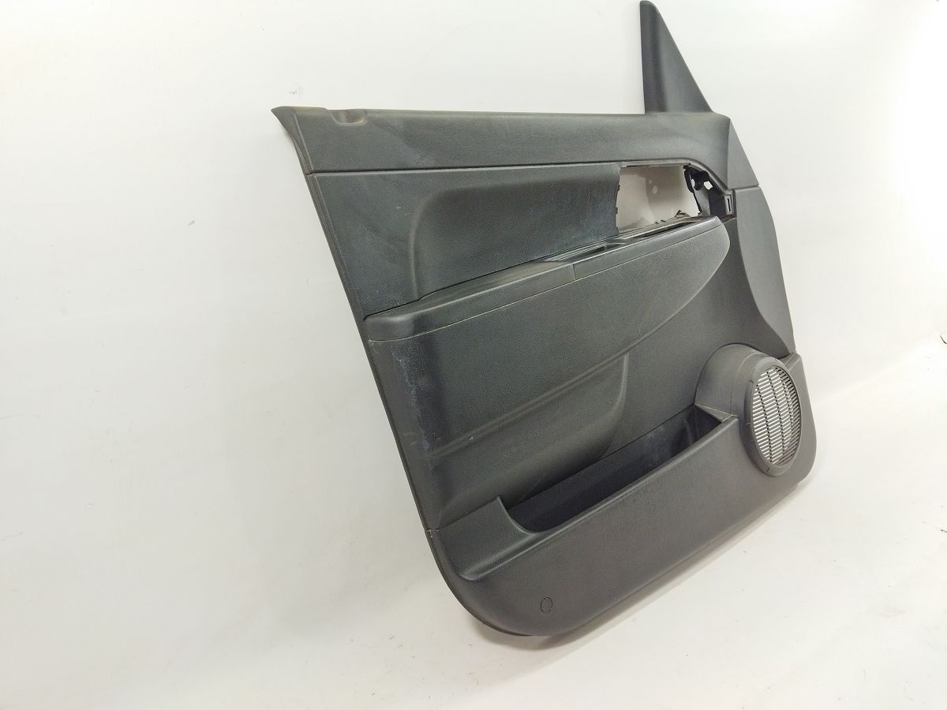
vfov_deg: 51.4
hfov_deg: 65.3
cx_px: 474
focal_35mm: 27
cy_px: 355
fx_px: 739
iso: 102
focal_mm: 4.71
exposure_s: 1/100
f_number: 1.79
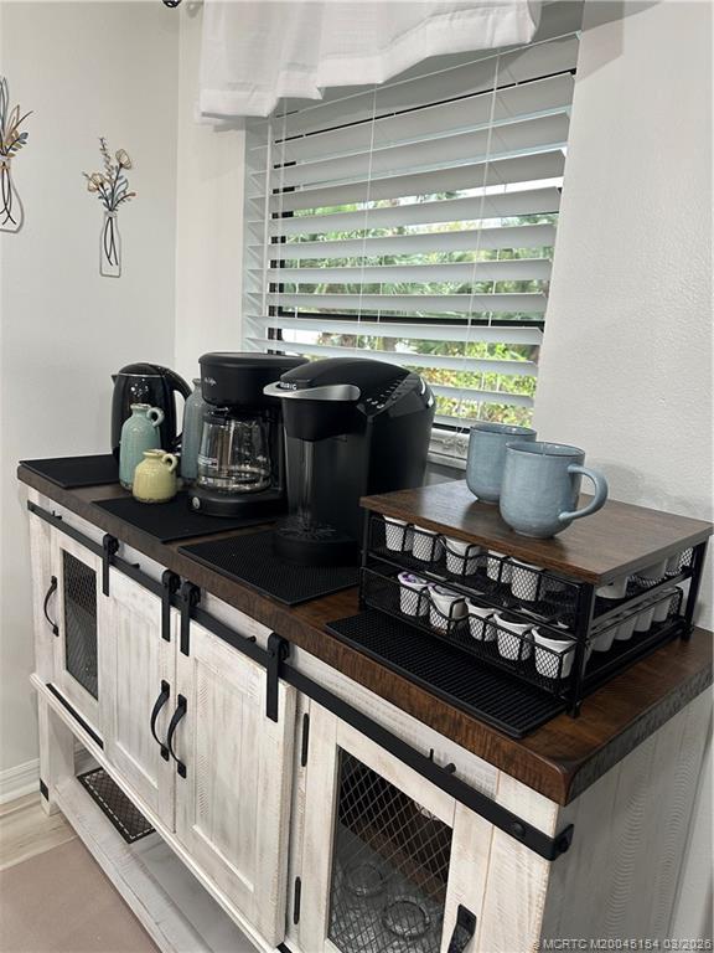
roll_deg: -4.3
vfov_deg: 71.6
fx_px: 660
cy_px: 476
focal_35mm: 24
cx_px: 357
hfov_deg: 56.8
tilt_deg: -11.3
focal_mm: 6.86
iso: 160
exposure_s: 1/60
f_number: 1.78
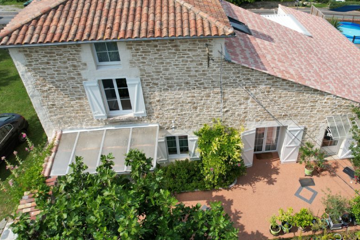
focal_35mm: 29
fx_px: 290
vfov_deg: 44.7
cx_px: 219
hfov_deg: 63.0
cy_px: 97
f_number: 2.8
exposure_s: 1/2500
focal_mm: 8.38
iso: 130
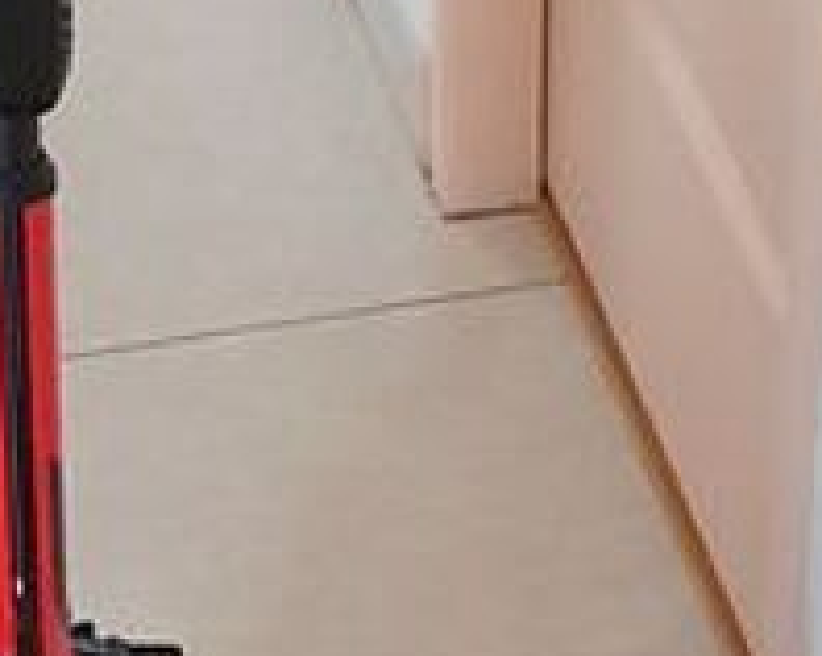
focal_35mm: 171
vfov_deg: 8.1
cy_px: 1725
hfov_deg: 11.3
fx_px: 4156
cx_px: 232
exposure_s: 1/50
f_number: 2.4
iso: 500
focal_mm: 4.32
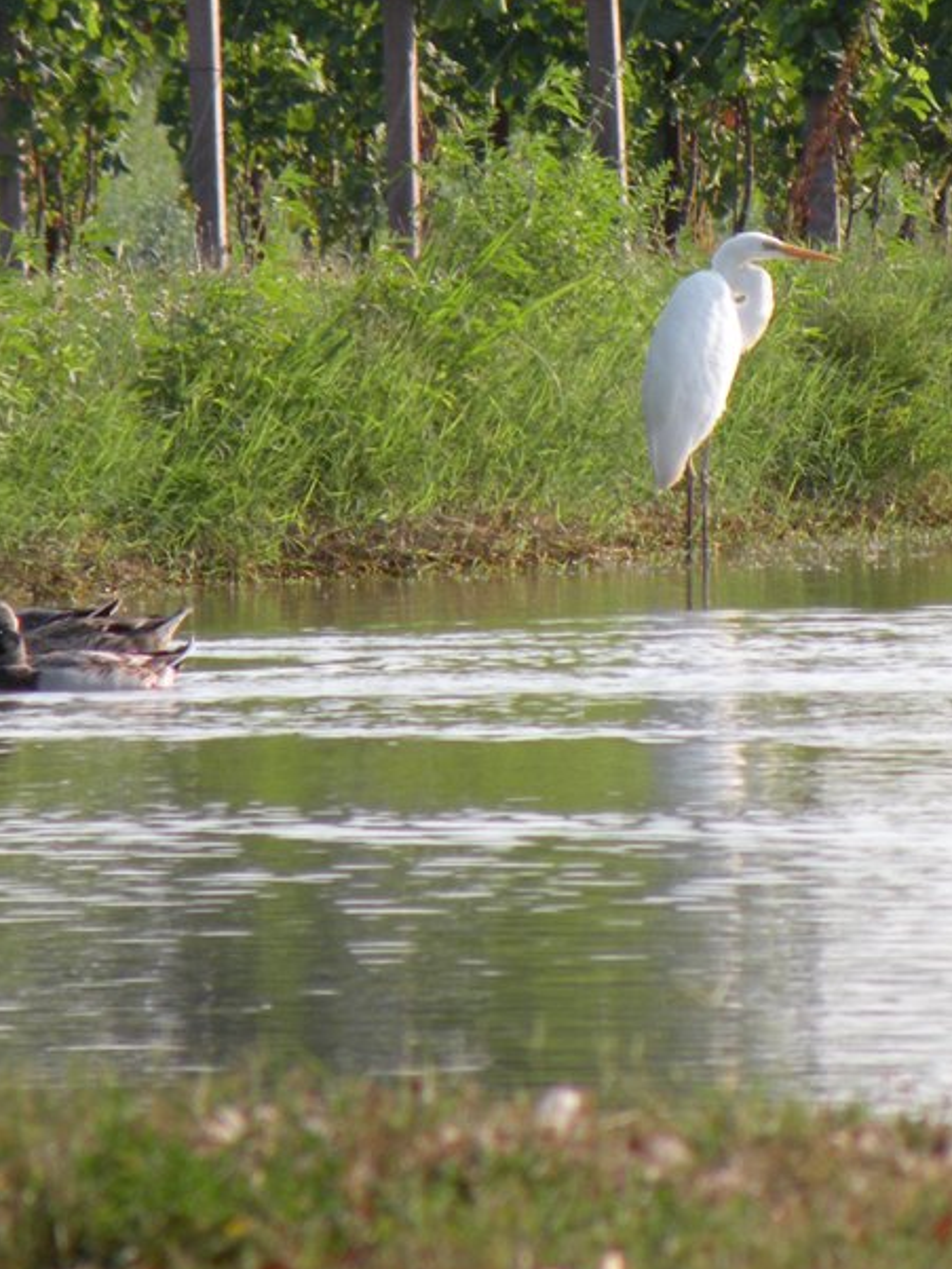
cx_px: 715
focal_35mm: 884
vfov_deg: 2.2
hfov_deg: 1.7
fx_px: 32404
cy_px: 251
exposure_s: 1/299
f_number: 4.5
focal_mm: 84.2
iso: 64
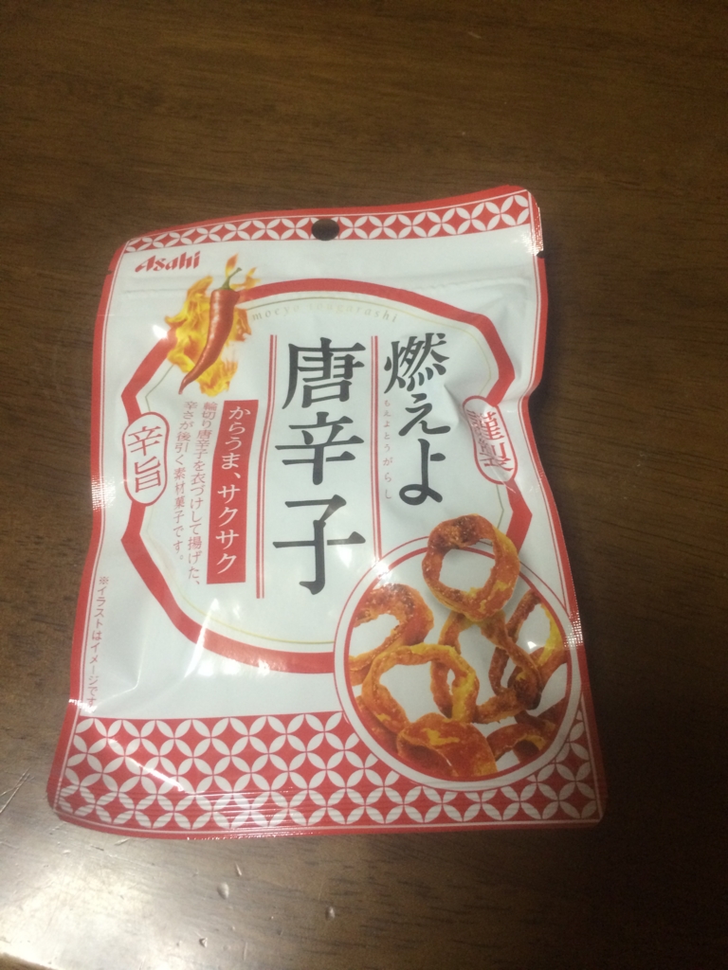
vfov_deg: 60.0
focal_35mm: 30
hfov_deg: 46.8
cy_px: 485
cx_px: 364
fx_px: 841
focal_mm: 4.12
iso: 250
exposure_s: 1/30
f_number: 2.2
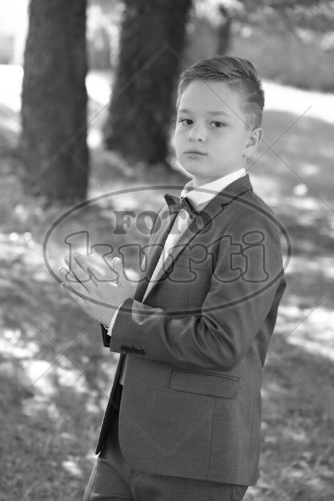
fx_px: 1671
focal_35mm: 120
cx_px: 167
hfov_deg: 11.4
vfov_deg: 17.1
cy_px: 250
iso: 640
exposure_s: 1/160
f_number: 5.6
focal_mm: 120
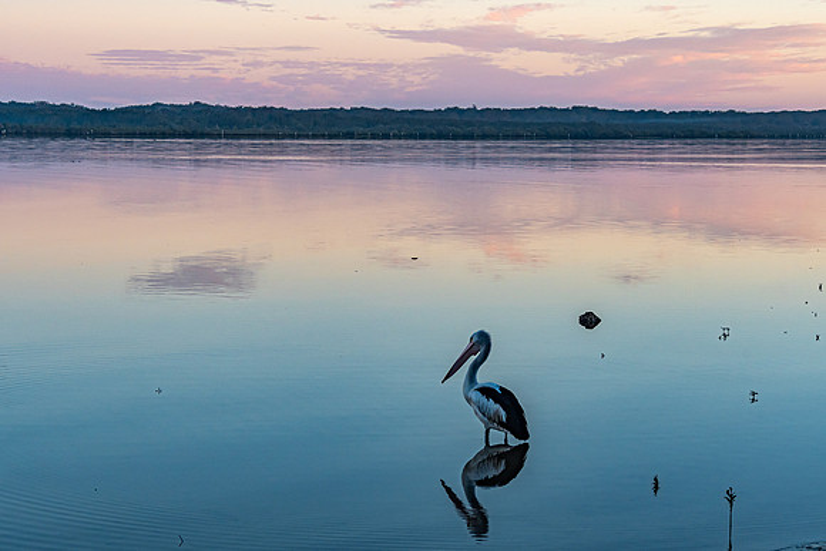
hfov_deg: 23.3
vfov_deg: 15.7
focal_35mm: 87
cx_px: 413
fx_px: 2000
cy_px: 276
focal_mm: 58
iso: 400
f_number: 9
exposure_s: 1/100
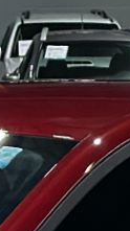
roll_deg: -0.1
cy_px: 505
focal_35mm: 455
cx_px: -126
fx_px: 2794
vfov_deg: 4.7
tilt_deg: -9.7
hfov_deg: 2.7
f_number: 1.78
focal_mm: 6.86
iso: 160
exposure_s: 1/120
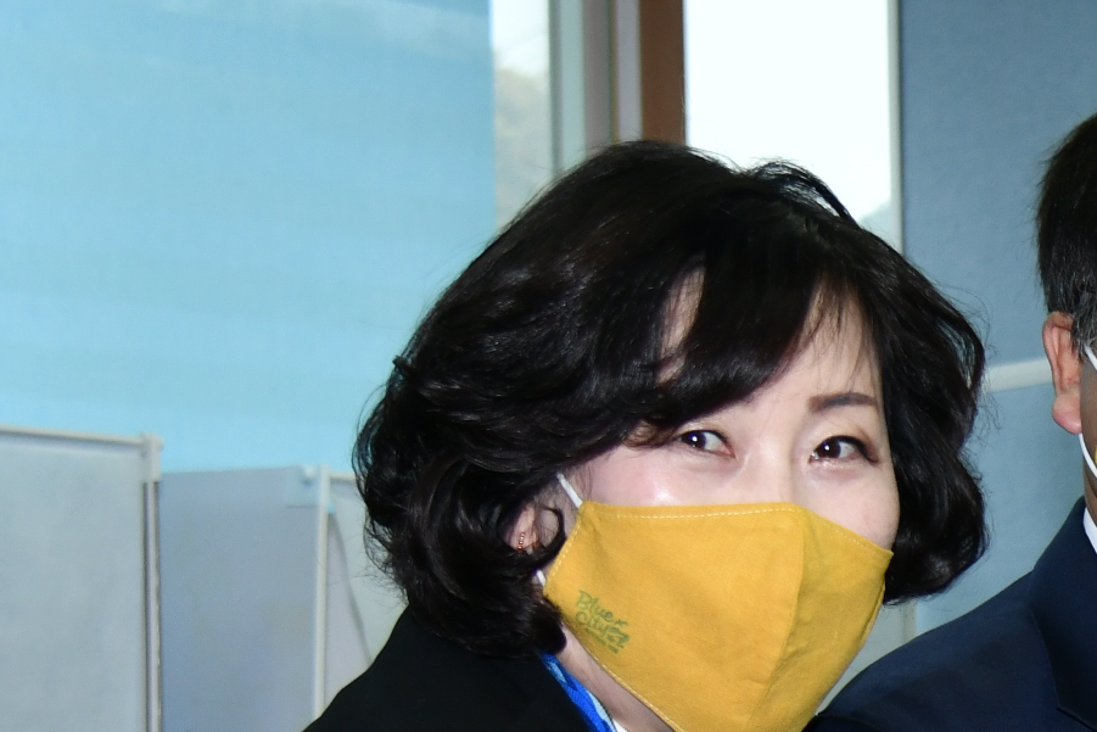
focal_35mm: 142
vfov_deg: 9.3
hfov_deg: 13.7
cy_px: 1177
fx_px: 4327
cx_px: 1545
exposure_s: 1/250
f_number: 4
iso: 400
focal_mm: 31
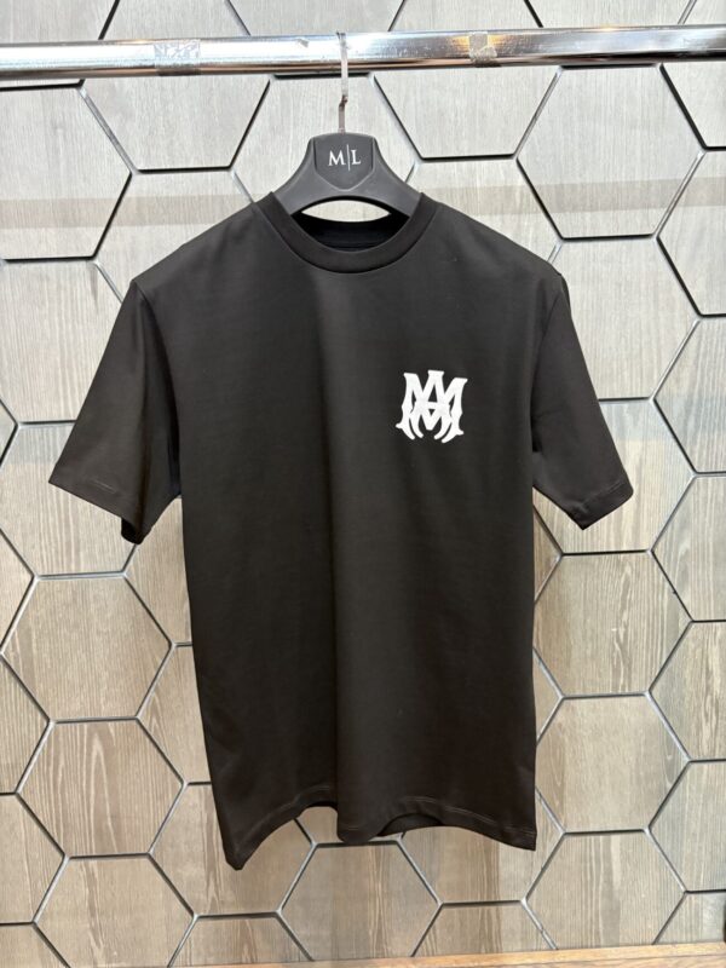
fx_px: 727
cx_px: 363
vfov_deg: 67.3
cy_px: 484
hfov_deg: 53.1
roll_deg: +3.0
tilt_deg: -7.2
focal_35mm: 26
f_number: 1.6
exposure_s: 1/33
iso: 320
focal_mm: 5.96
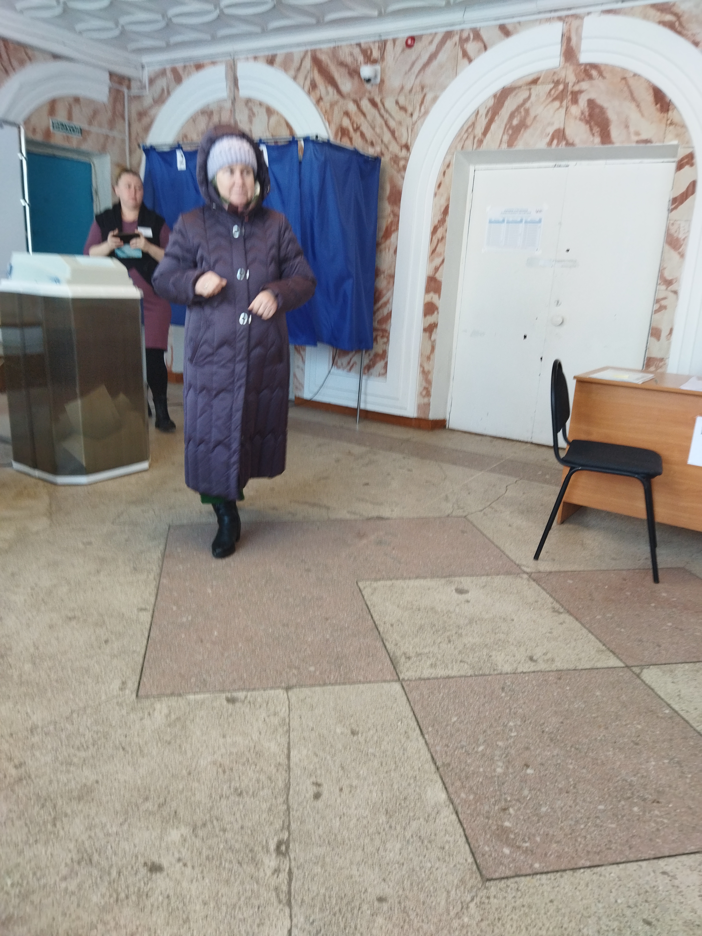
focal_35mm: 27
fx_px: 730
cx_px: 351
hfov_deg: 51.4
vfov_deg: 65.3
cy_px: 468
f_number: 1.79
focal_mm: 4.71
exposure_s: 1/50
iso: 185
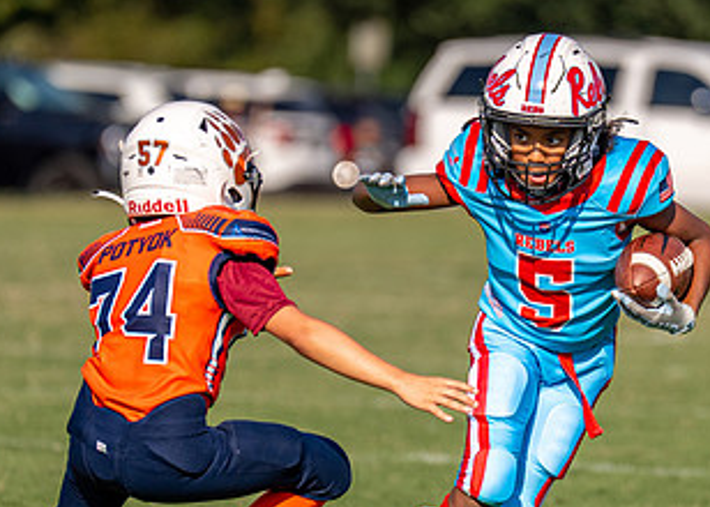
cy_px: 351
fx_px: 12260
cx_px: 498
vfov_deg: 2.4
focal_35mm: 608
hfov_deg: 3.3
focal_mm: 200
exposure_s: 1/5000
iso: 160
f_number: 2.8
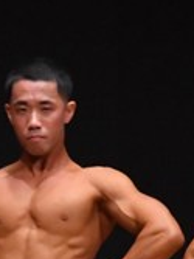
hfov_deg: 1.2
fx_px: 9008
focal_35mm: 1204
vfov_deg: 1.6
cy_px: 369
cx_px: -237
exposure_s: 1/400
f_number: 5.6
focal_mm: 180
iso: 6400
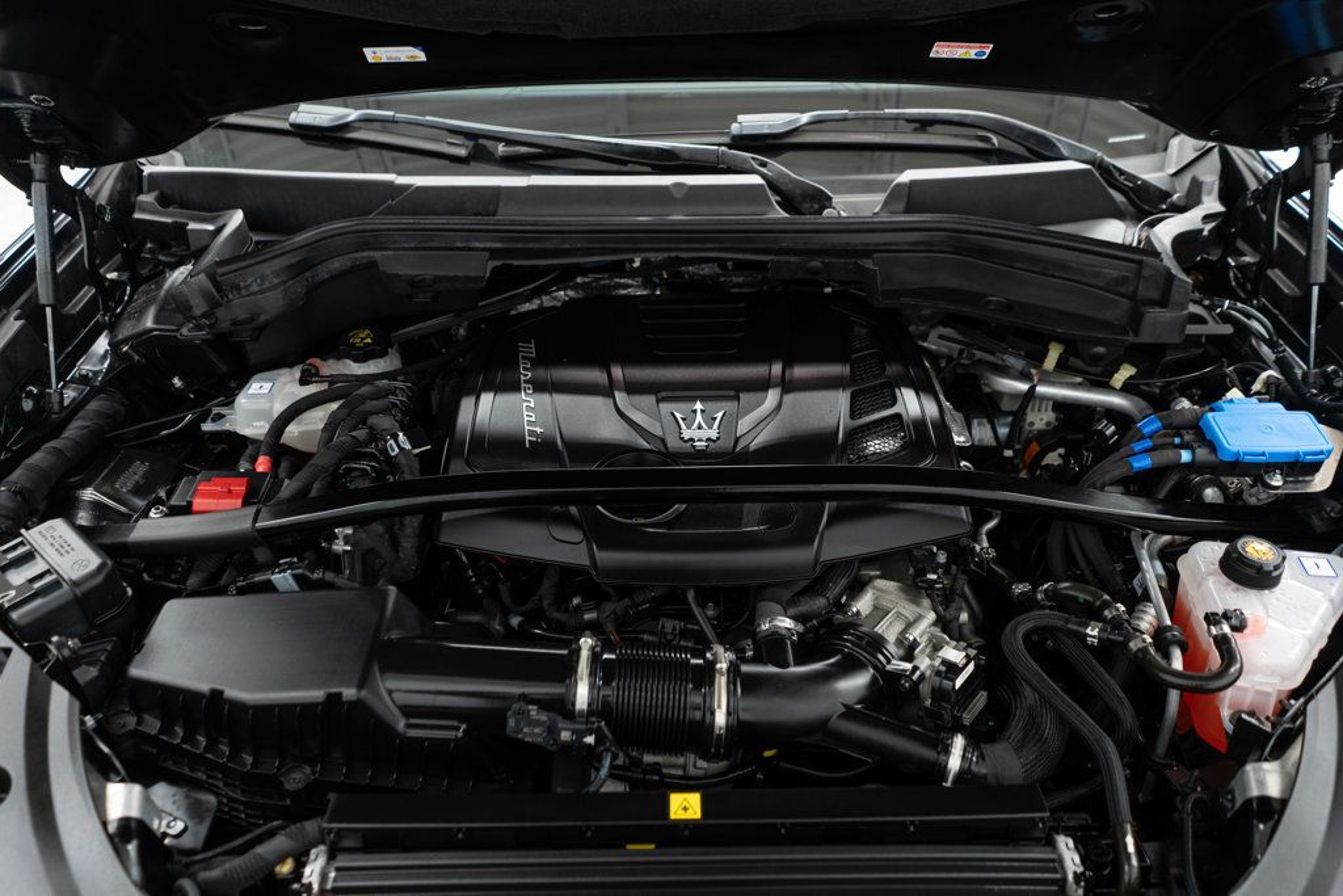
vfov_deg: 46.4
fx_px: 1045
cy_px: 448
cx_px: 672
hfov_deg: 65.5
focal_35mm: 28
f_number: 3.2
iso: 800
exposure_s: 1/40
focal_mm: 28
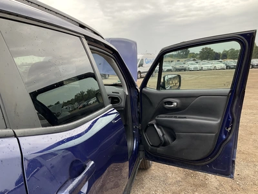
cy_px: 97
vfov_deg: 48.2
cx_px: 129
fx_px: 216
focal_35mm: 29
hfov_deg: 61.7
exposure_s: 1/122
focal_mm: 3
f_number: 1.8
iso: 20
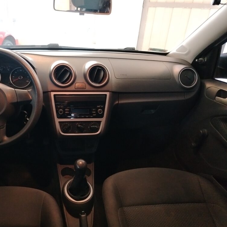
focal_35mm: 29
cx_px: 72
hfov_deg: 54.3
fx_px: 215
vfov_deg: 55.6
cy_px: 115
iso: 4400
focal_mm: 5.25
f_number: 1.75
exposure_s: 1/50
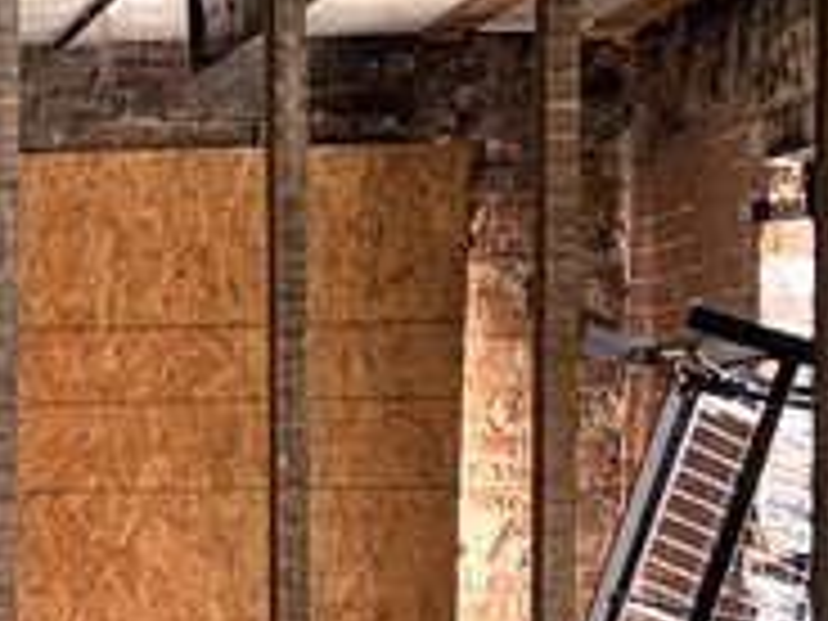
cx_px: -1062
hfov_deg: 8.9
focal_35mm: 204
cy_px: 914
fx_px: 4880
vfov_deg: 7.2
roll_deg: +2.8
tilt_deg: -2.7
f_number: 1.6
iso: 160
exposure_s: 1/60
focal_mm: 5.96
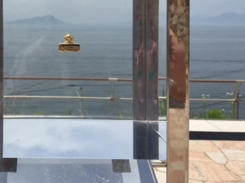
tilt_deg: -2.0
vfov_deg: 29.1
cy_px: 41
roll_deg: -0.1
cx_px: 49
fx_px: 347
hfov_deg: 37.5
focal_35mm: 49
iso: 32
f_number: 2.2
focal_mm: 4.15
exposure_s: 1/3968
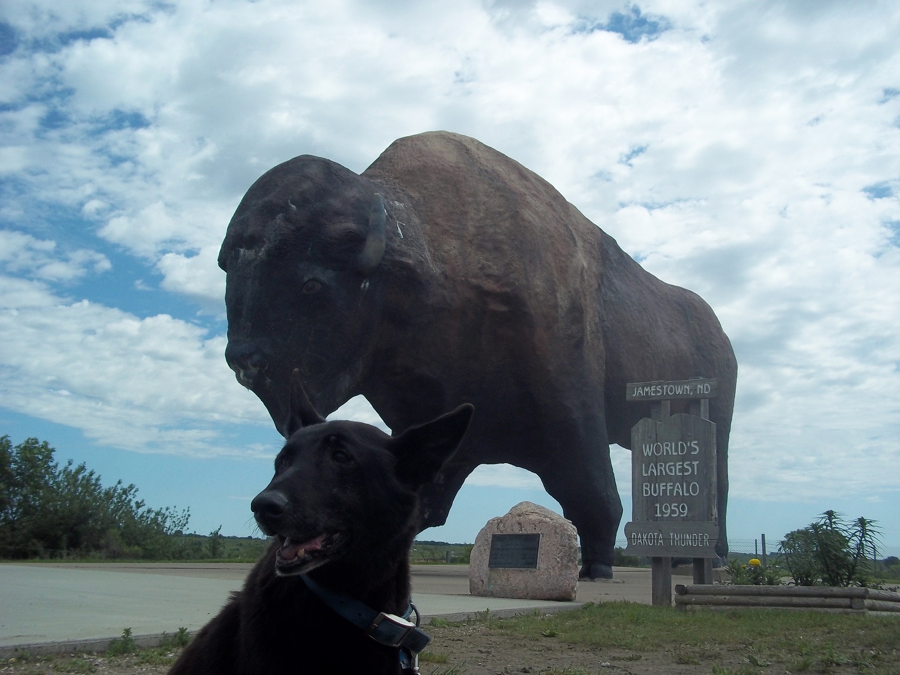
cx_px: 450
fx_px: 936
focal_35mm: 36
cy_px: 338
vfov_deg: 39.7
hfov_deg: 51.4
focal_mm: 6.5
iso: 80
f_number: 8
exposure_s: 1/320
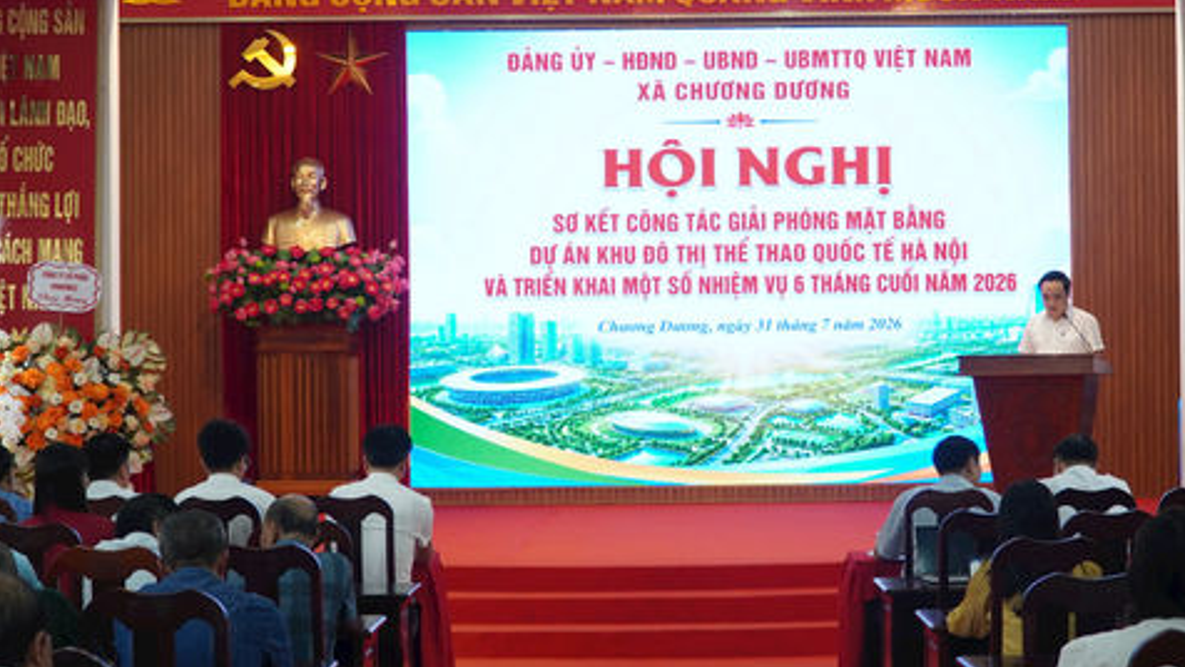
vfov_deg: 21.1
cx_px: 630
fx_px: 1791
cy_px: 304
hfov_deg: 36.6
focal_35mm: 57
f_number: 4
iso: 640
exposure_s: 1/125
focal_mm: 32
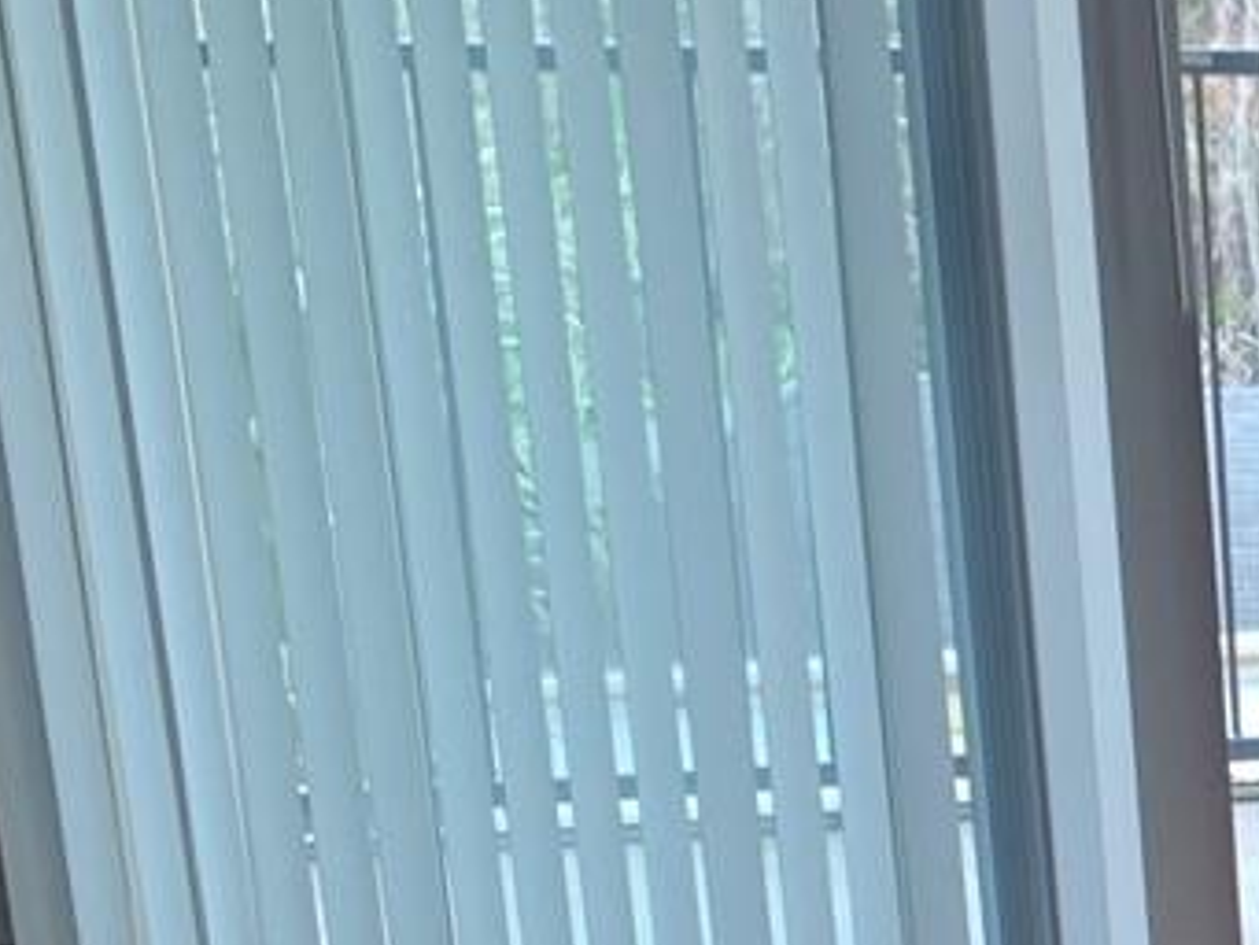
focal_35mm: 122
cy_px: 1122
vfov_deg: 11.9
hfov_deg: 13.2
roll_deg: -1.9
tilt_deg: -15.2
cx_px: 2765
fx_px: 4439
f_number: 1.8
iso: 80
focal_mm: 4.25
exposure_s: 1/120
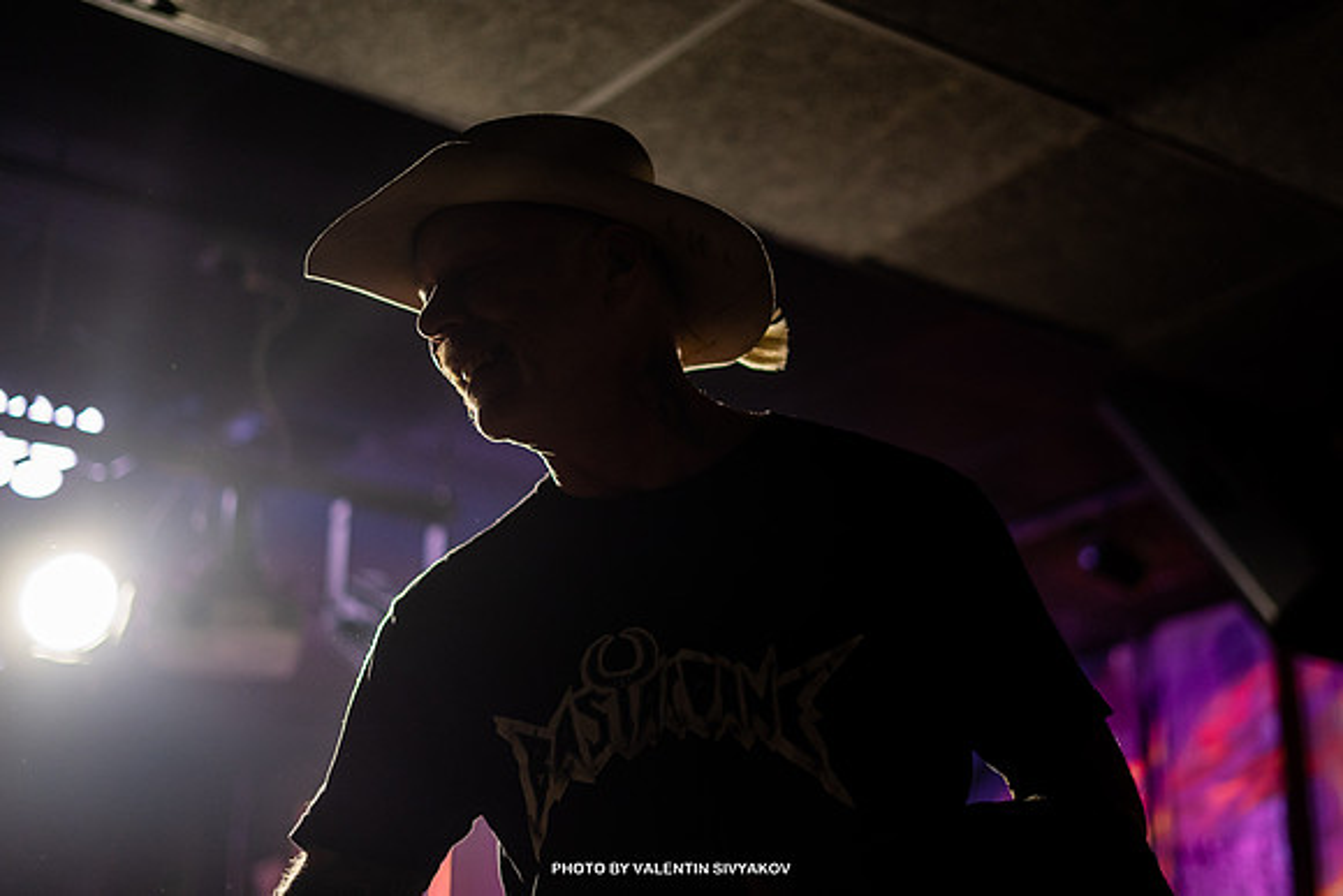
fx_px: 2321
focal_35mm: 62
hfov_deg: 32.2
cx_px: 770
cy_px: 351
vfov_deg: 21.8
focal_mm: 50
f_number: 1.8
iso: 1000
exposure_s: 1/400
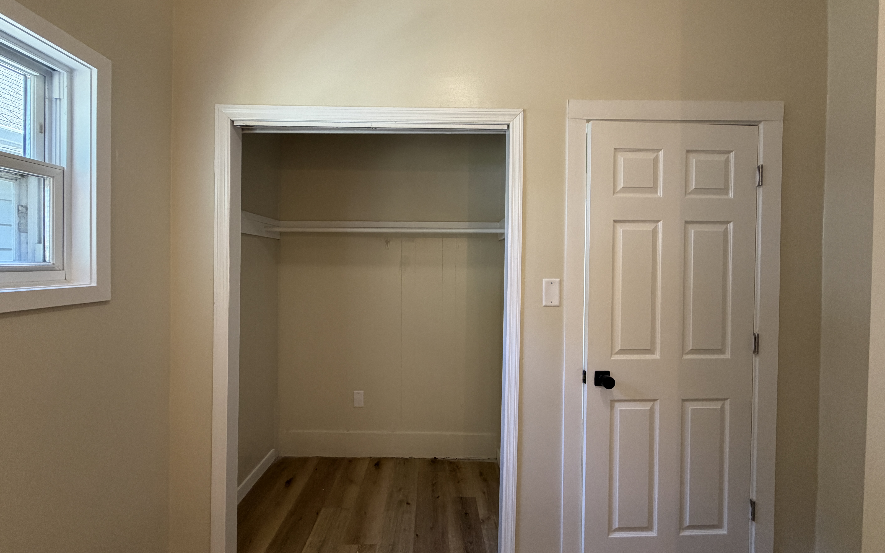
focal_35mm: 15
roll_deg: +0.3
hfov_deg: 101.5
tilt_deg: -0.3
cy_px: 264
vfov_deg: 74.8
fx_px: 362
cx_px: 442
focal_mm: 2.22
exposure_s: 1/60
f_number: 2.2
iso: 200
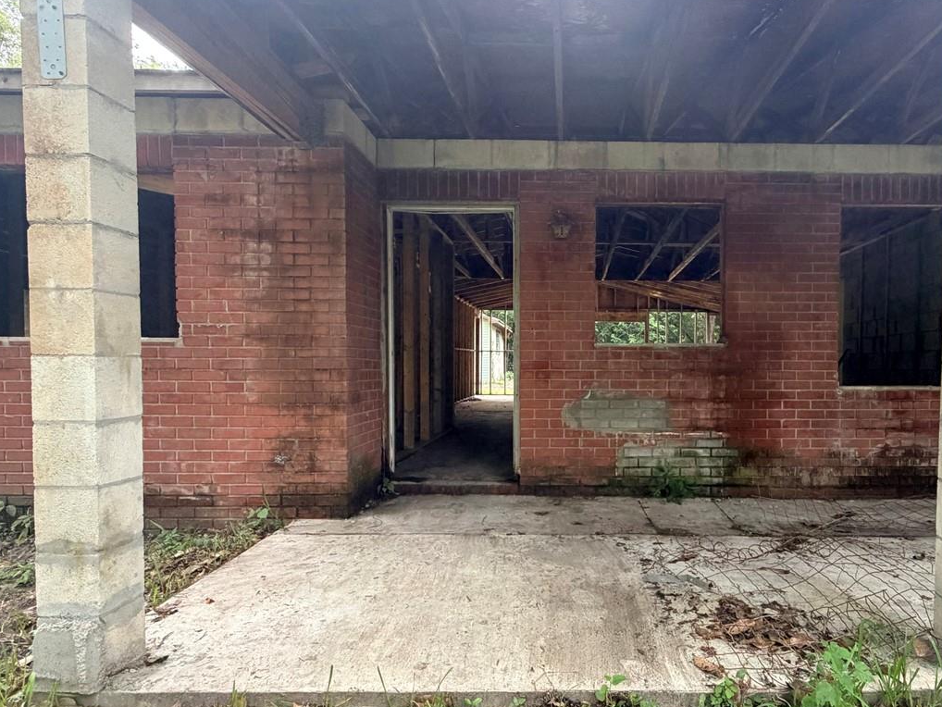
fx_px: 599
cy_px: 379
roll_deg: +0.4
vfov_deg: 61.0
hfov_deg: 75.2
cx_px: 580
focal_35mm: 22
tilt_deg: -1.5
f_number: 2.2
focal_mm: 2.22
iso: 320
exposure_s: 1/111
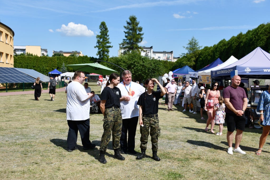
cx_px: 135
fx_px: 293
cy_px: 90
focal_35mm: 39
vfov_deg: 34.2
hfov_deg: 49.5
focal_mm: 26
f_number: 9
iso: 100
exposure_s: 1/320
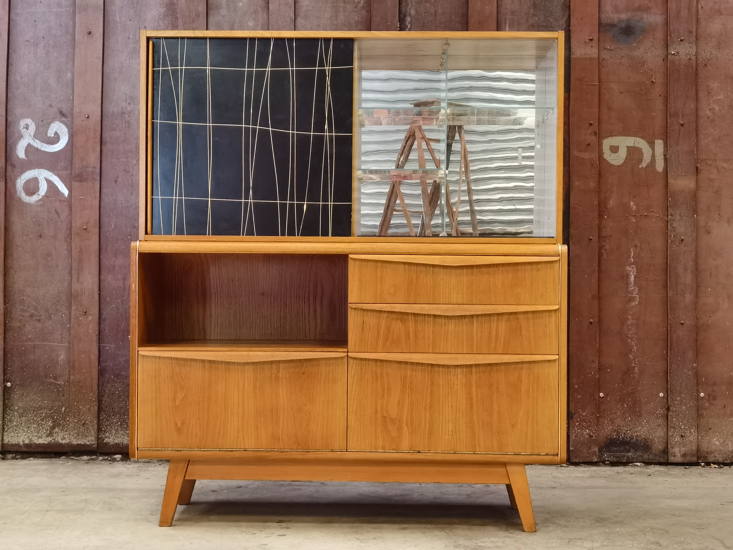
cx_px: 366
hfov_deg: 32.2
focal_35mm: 60
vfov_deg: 24.4
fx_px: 1271
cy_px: 275
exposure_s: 1/20
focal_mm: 6.71
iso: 640
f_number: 1.9
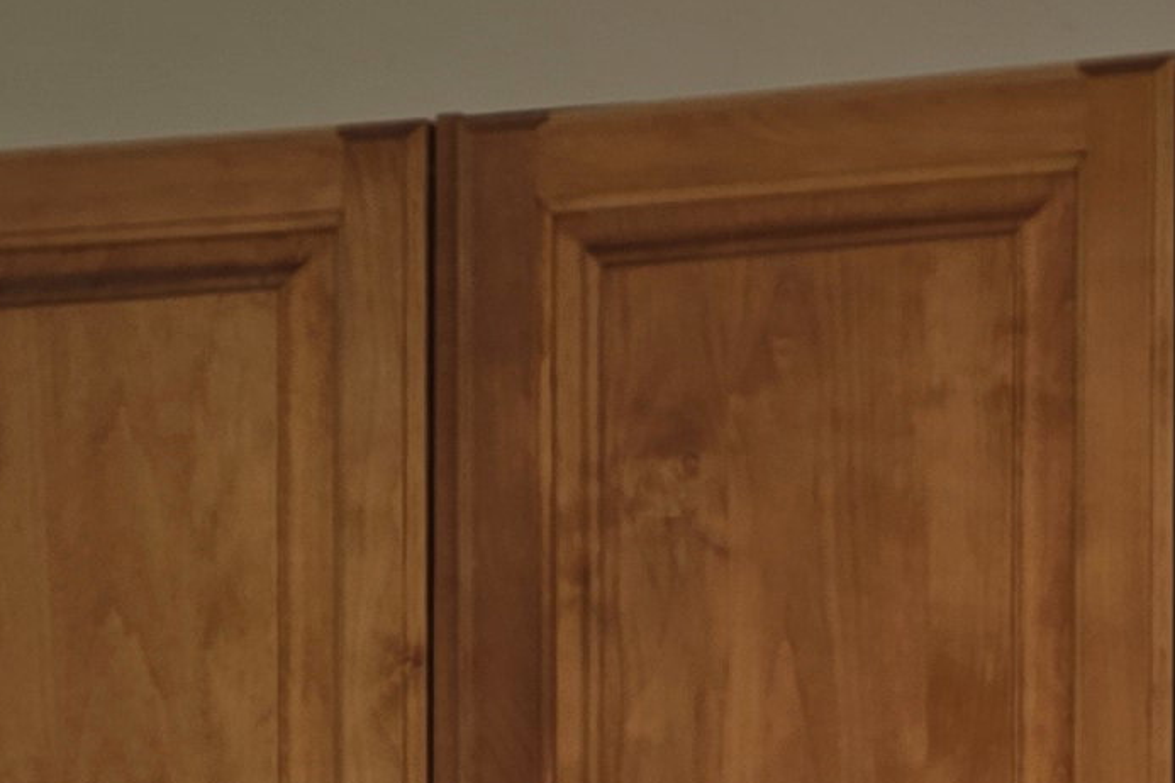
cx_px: 1194
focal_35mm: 138
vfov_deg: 8.9
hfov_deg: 14.6
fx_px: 4504
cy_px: 1913
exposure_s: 1/120
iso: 20
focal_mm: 6.3
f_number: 1.7
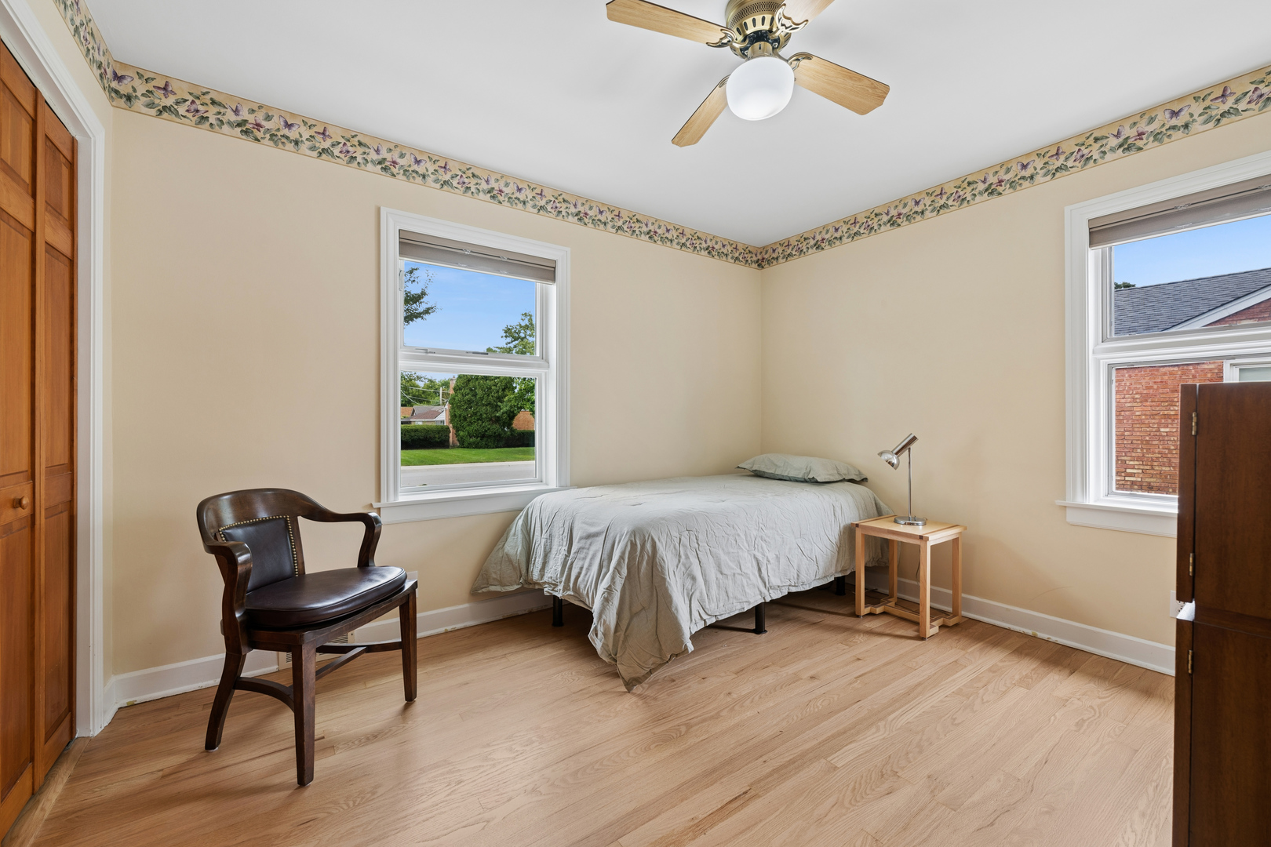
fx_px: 494
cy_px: 424
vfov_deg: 81.2
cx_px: 636
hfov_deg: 104.3
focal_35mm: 14
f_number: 9.5
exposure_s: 1/20
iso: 200
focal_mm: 14
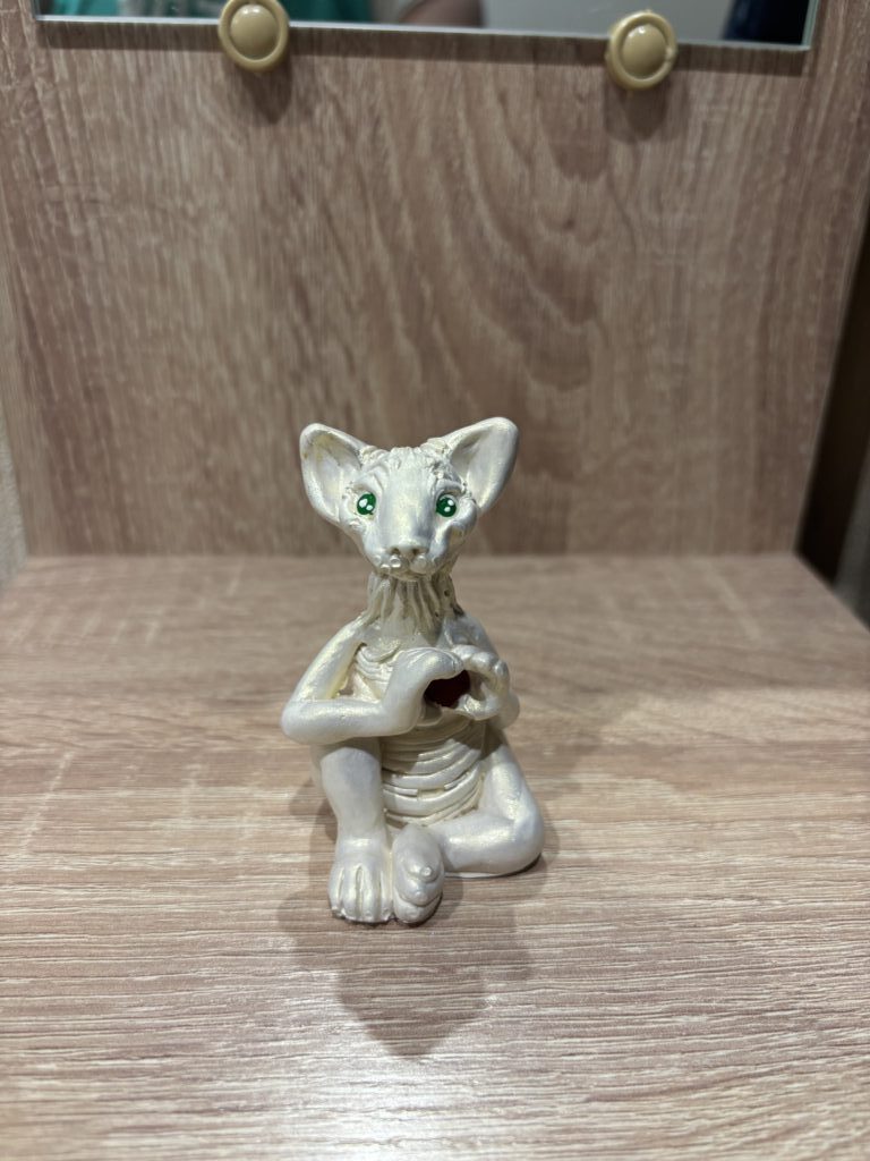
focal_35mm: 26
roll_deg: -1.9
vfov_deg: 67.3
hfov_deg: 53.1
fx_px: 871
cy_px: 580
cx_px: 435
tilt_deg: -26.4
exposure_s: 1/50
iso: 100
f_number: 1.6
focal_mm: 5.96
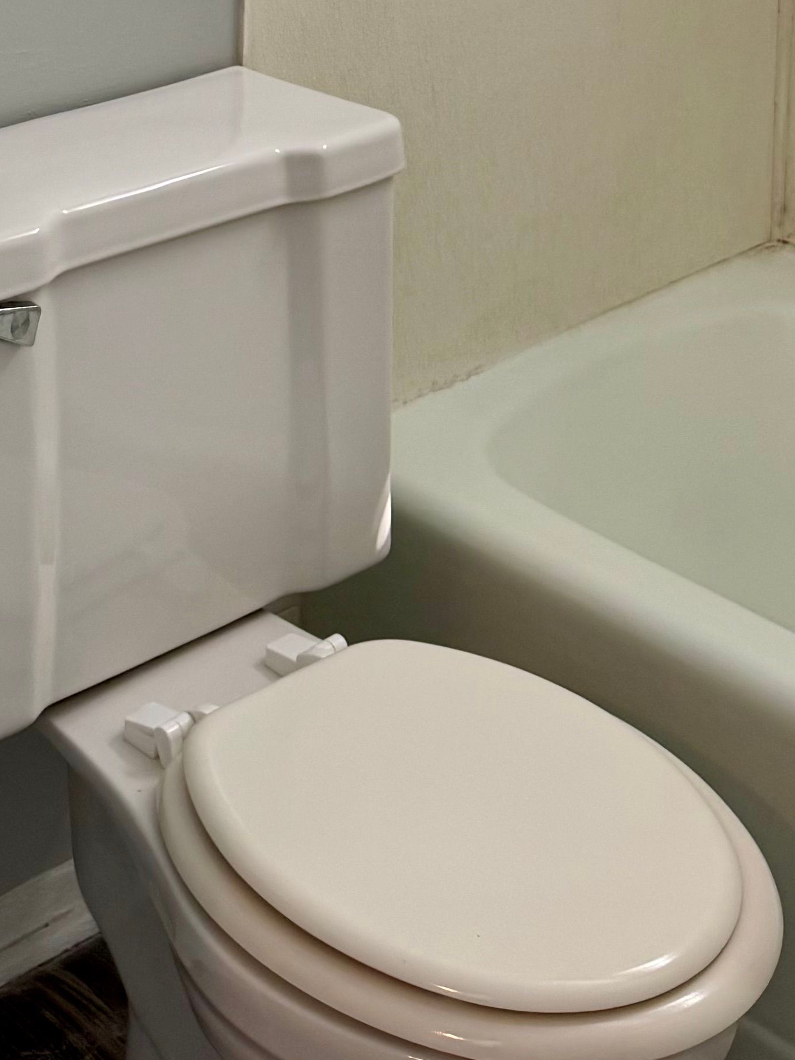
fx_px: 2297
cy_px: -413
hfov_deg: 19.3
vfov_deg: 22.5
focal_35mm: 75
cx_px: 71
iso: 100
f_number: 1.78
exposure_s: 1/60
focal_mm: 6.76
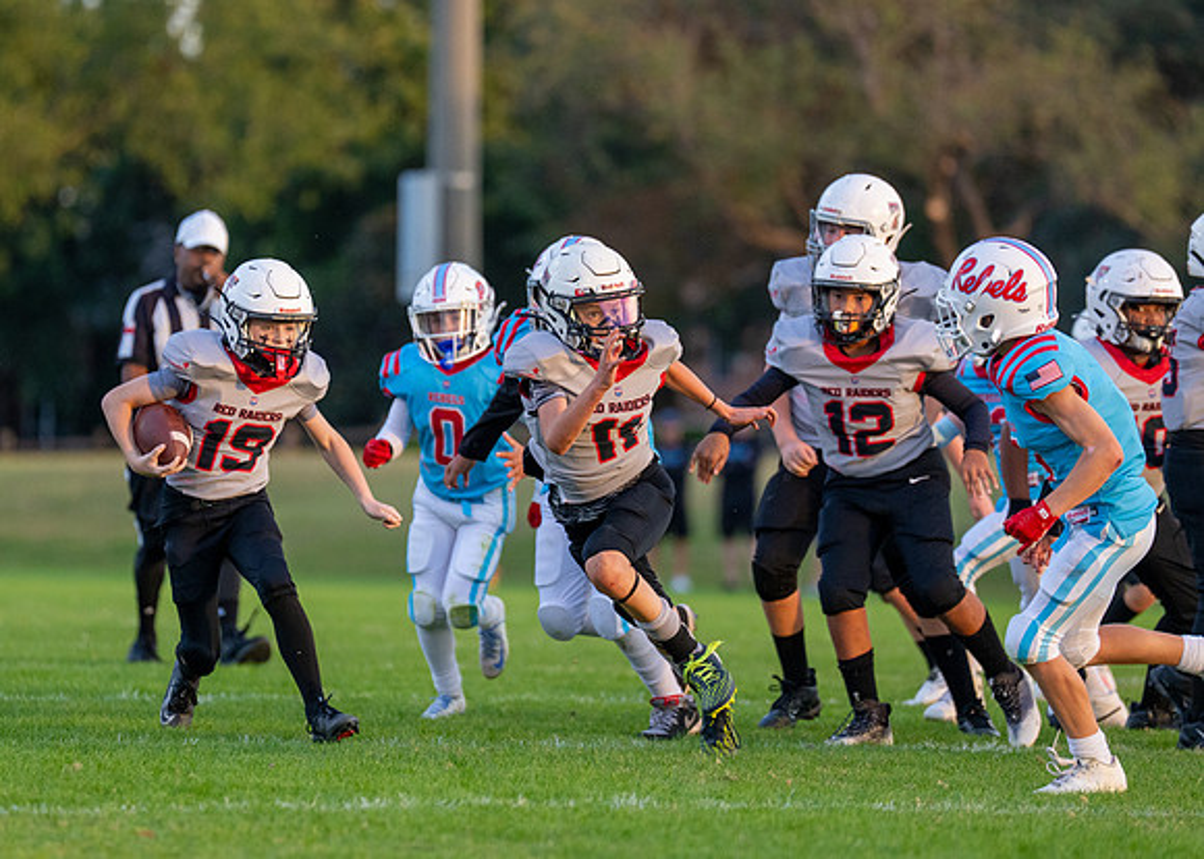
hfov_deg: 6.4
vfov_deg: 4.6
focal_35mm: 316
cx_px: 572
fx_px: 10795
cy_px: 394
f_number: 2.8
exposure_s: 1/1600
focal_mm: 200
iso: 1000
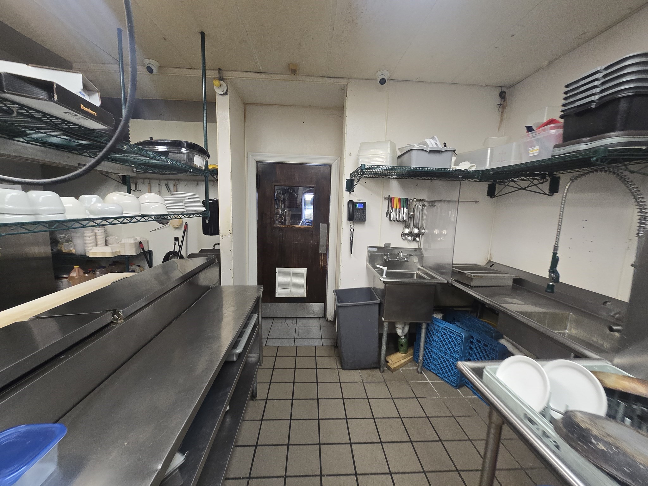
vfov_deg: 89.9
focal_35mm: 13
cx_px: 324
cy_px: 243
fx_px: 243
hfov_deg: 106.2
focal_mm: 2.2
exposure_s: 1/60
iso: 250
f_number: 2.2
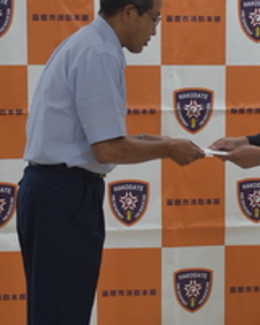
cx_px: 205
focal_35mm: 111
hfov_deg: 13.8
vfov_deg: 17.3
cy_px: 163
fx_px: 1067
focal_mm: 22
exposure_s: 1/30
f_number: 3.8
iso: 100
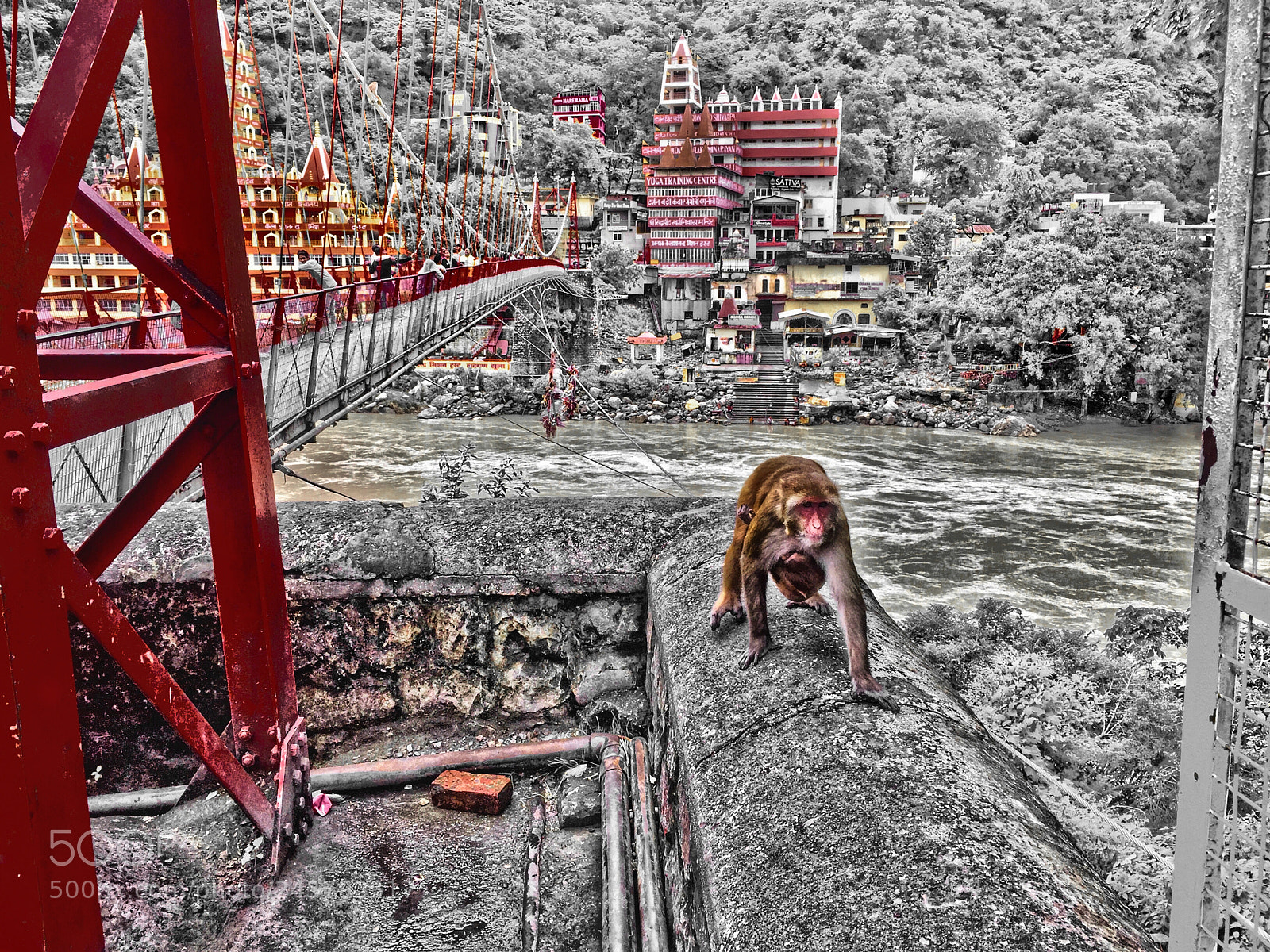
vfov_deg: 48.2
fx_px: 1064
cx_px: 635
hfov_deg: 61.7
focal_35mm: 29
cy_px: 476
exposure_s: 1/542
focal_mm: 4.15
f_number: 2.2
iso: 32
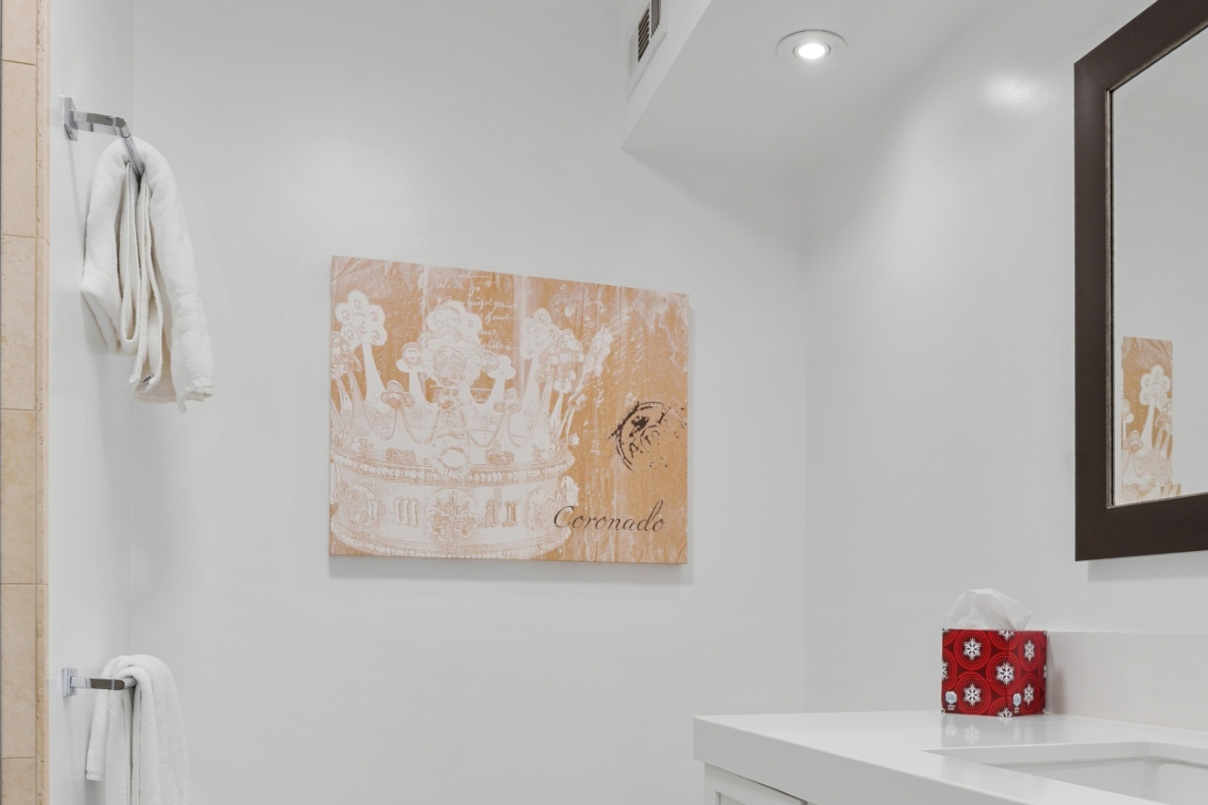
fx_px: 1040
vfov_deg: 40.1
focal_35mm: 31
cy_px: 676
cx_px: 725
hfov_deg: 59.8
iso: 125
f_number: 9
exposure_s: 1/2.5
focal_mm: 16
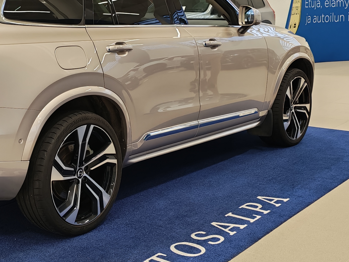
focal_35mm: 61
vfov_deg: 24.0
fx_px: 615
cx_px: 64
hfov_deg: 30.8
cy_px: 100
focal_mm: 6.12
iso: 309
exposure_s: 1/100
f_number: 1.9
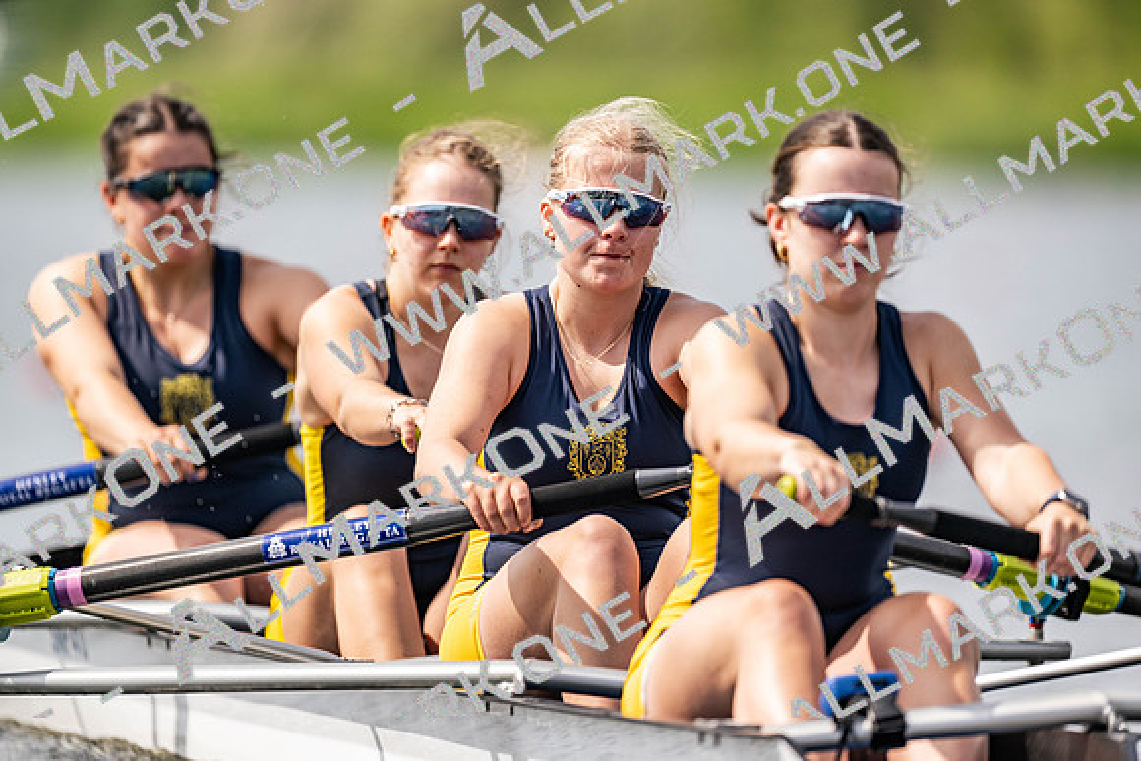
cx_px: 570
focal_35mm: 600
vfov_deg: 2.3
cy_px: 380
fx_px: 19020
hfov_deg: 3.4
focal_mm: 600
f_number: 4
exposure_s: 1/2500
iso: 320
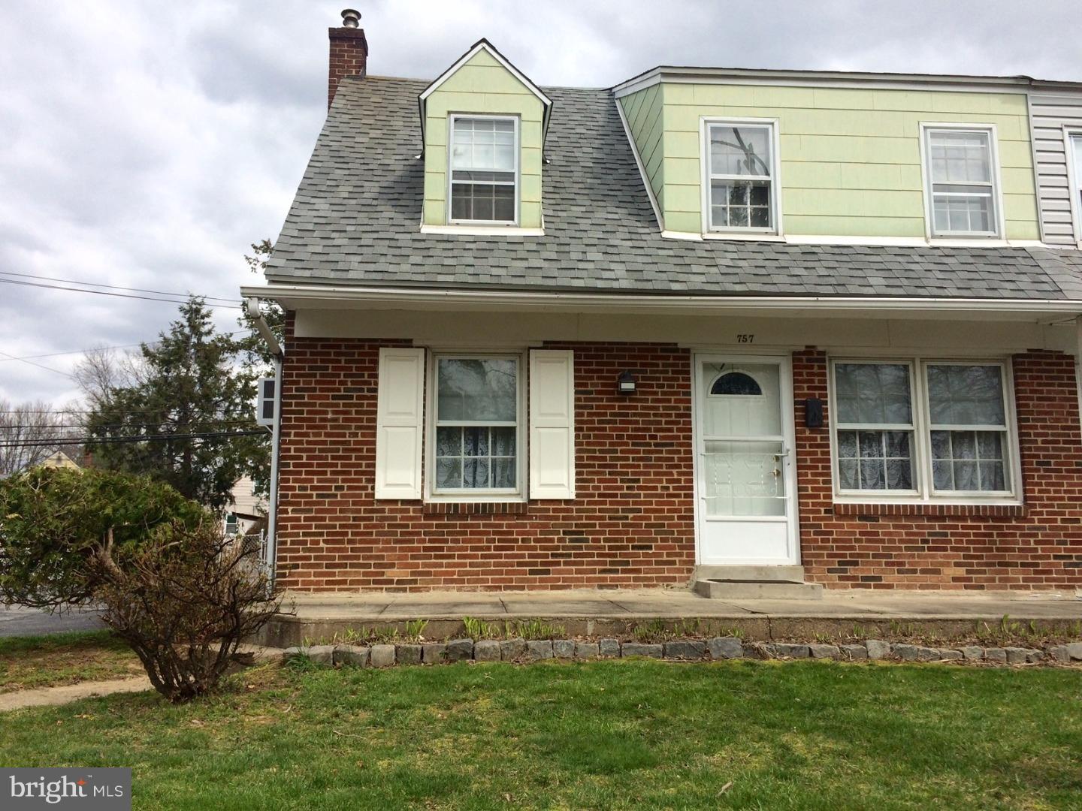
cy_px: 406
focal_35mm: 29
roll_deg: +1.0
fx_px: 906
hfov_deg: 61.7
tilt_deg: +9.2
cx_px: 541
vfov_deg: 48.2
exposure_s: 1/2283
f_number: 2.2
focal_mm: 4.15
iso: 32
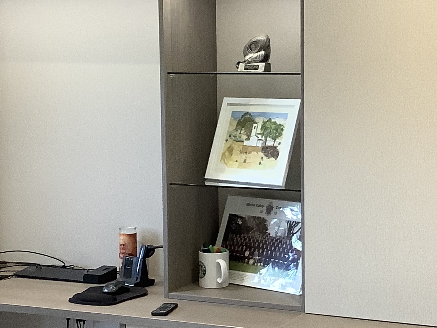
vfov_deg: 18.2
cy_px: 173
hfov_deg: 23.8
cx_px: 345
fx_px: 1023
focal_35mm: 81
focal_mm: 3.3
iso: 200
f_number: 2.4
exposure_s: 1/60
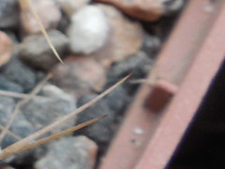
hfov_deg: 8.1
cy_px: -116
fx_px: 1345
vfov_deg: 7.0
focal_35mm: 207
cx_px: -450
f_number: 3.6
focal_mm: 5.6
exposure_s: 1/200
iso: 125
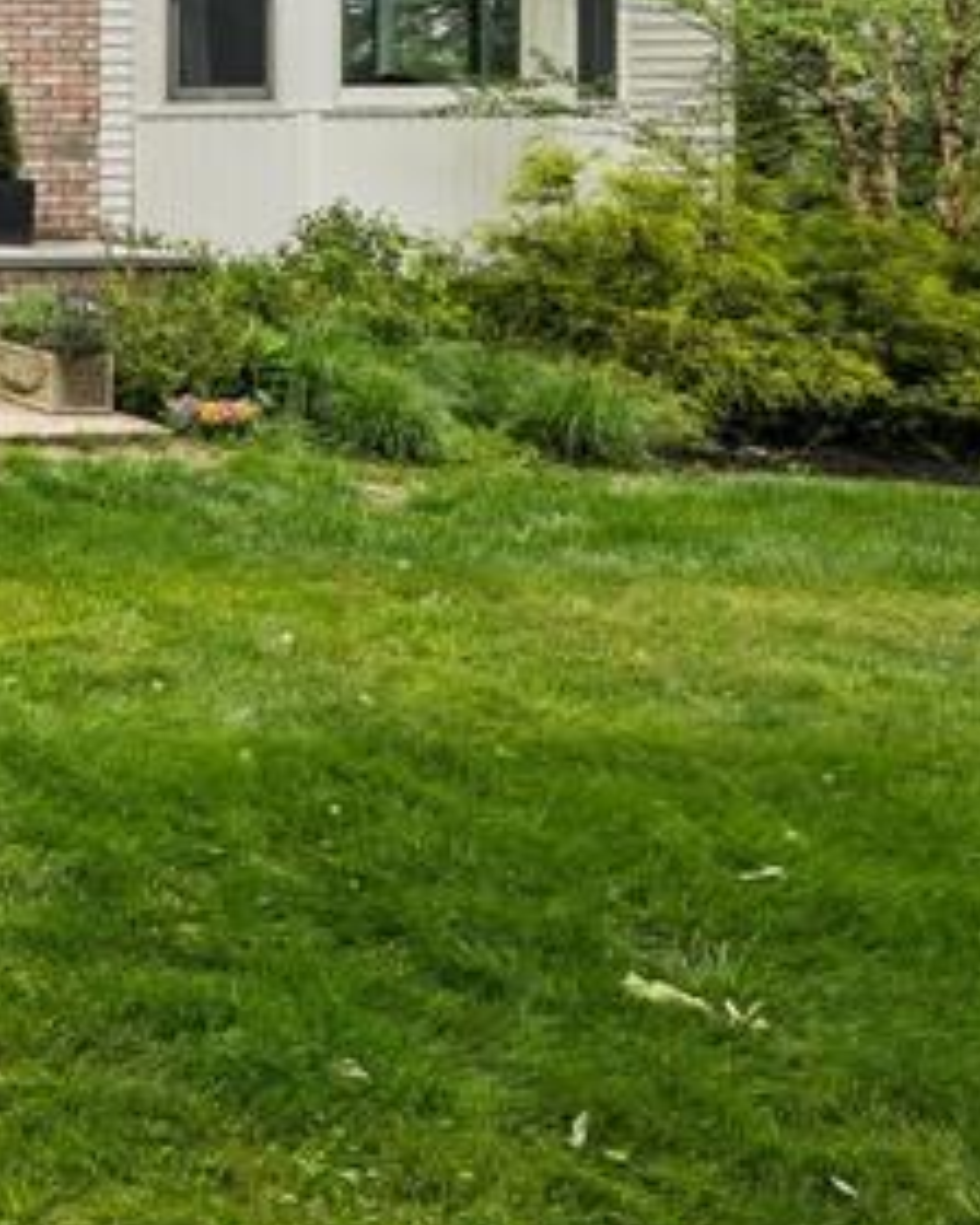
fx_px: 1740
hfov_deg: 21.1
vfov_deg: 34.1
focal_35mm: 48
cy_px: -92
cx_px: -788
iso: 80
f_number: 10
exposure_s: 1/25
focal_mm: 14
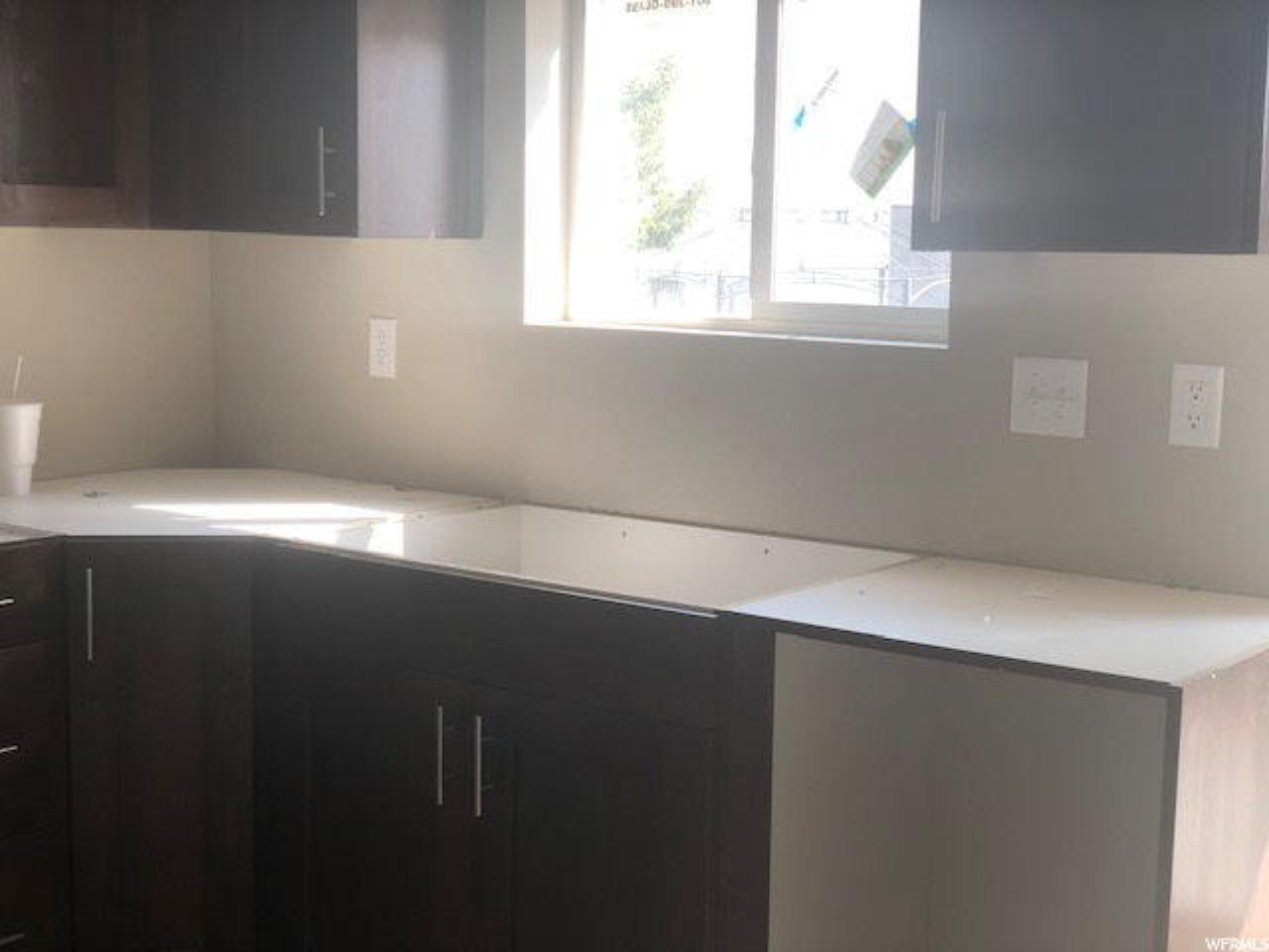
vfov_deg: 28.0
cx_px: 634
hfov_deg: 36.8
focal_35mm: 52
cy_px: 476
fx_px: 1906
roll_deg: -1.3
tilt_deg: -5.1
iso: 16
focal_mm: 6
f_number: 2.4
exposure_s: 1/60
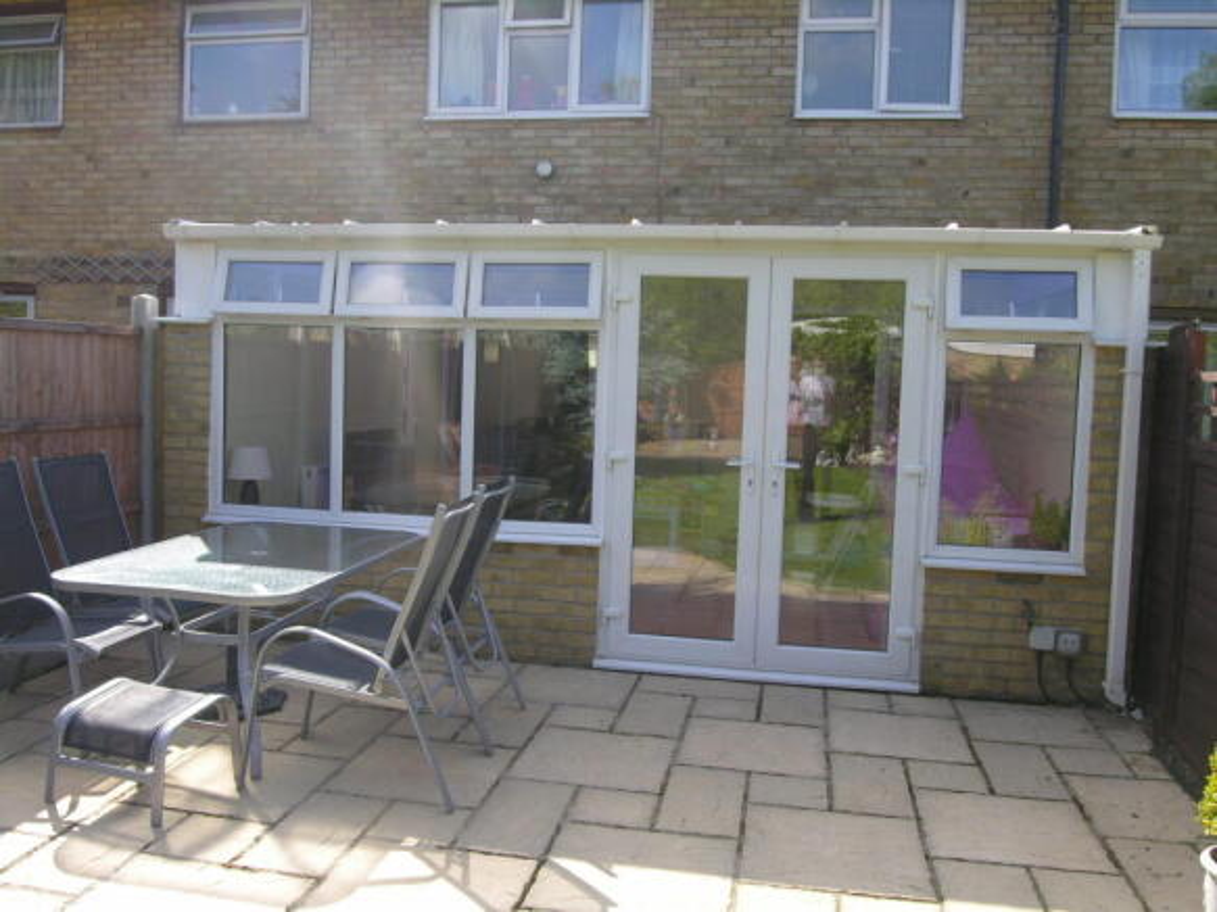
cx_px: 608
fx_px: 1054
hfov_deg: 60.0
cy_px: 456
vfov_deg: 46.8
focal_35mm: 30
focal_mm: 7.5
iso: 50
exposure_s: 1/132
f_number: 4.9
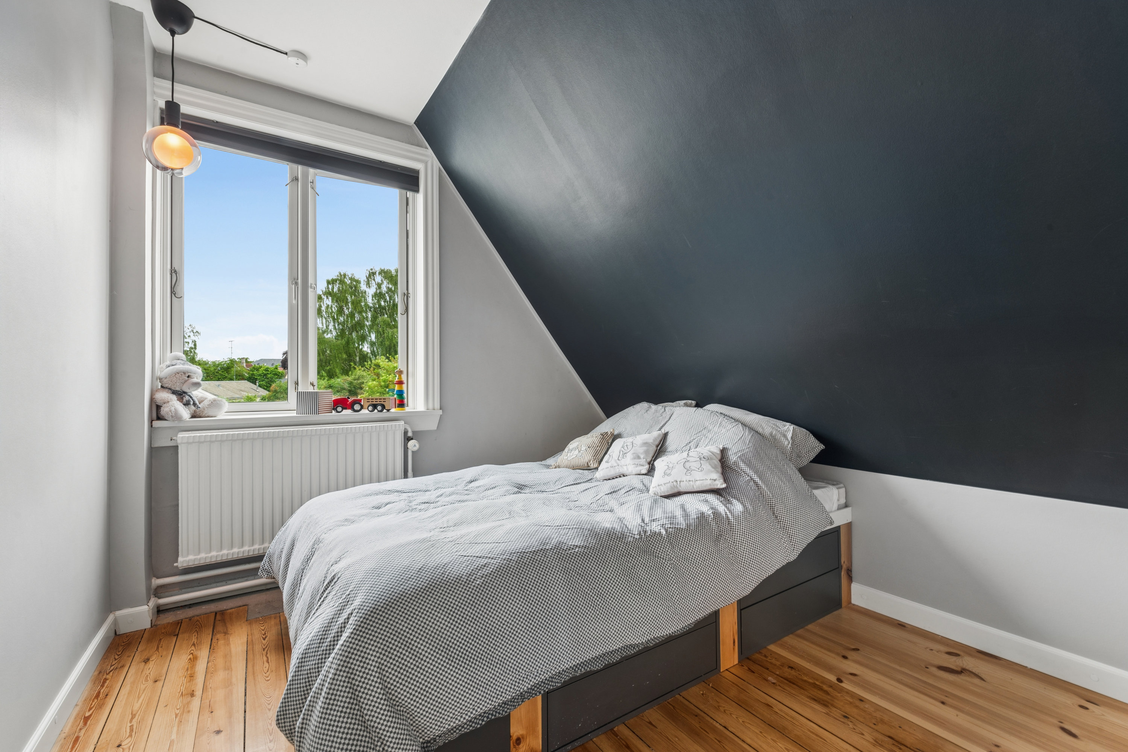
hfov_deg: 96.7
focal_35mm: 16
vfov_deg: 73.7
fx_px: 501
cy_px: 376
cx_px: 564
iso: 200
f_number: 10
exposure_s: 1/5
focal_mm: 16
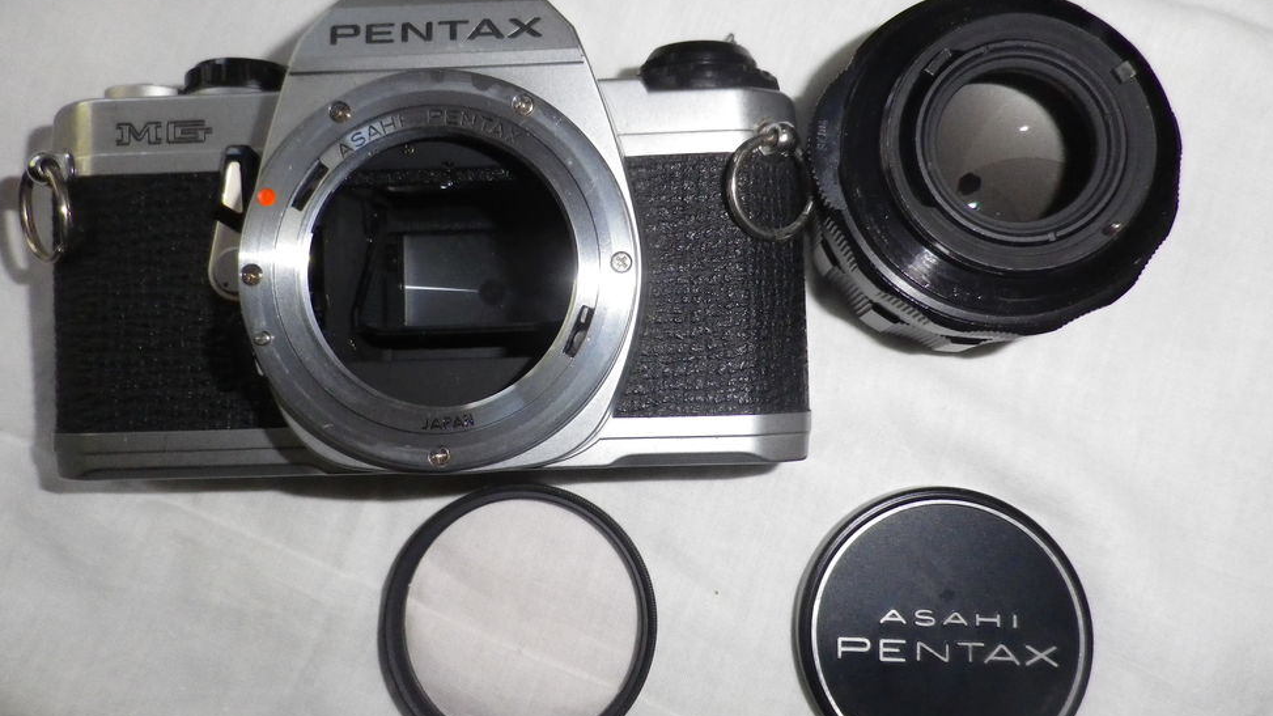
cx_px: 633
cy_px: 346
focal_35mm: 28
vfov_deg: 41.5
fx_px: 945
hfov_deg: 67.9
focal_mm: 4.5
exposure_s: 1/50
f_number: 7.1
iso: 400
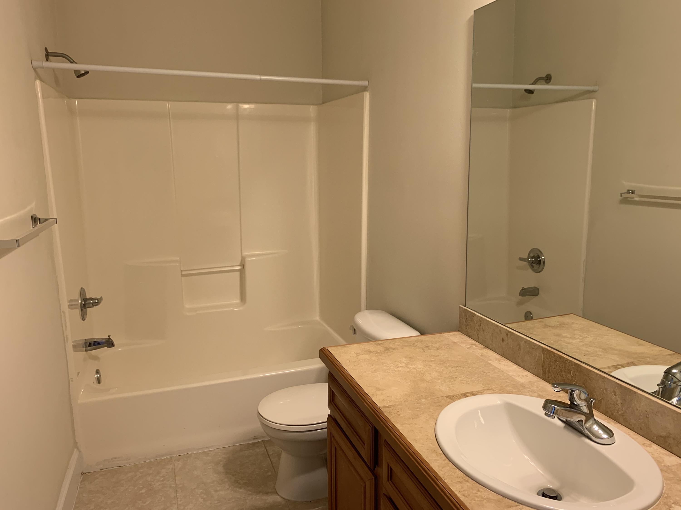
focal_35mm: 26
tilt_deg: -8.9
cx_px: 340
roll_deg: +0.1
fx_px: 511
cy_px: 255
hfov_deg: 67.3
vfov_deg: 53.1
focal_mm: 4.25
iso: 80
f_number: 1.8
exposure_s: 1/60
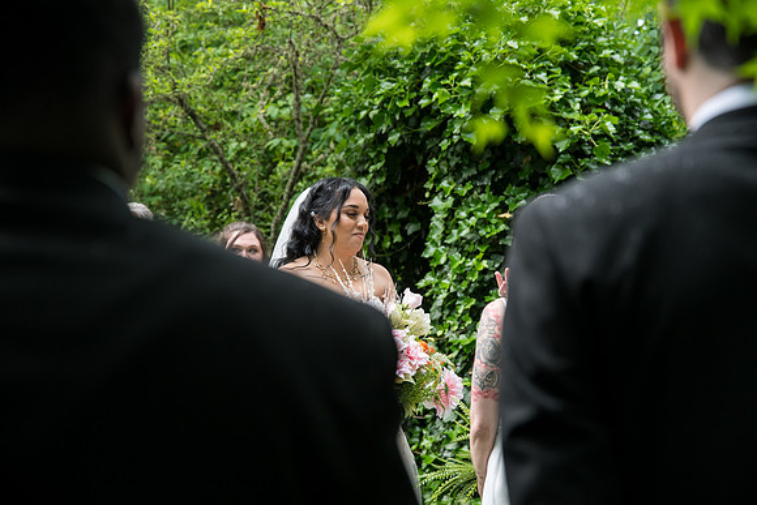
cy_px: 252
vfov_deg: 19.5
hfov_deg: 28.8
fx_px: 1472
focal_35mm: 70
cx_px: 378
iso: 1000
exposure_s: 1/400
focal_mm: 70
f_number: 4
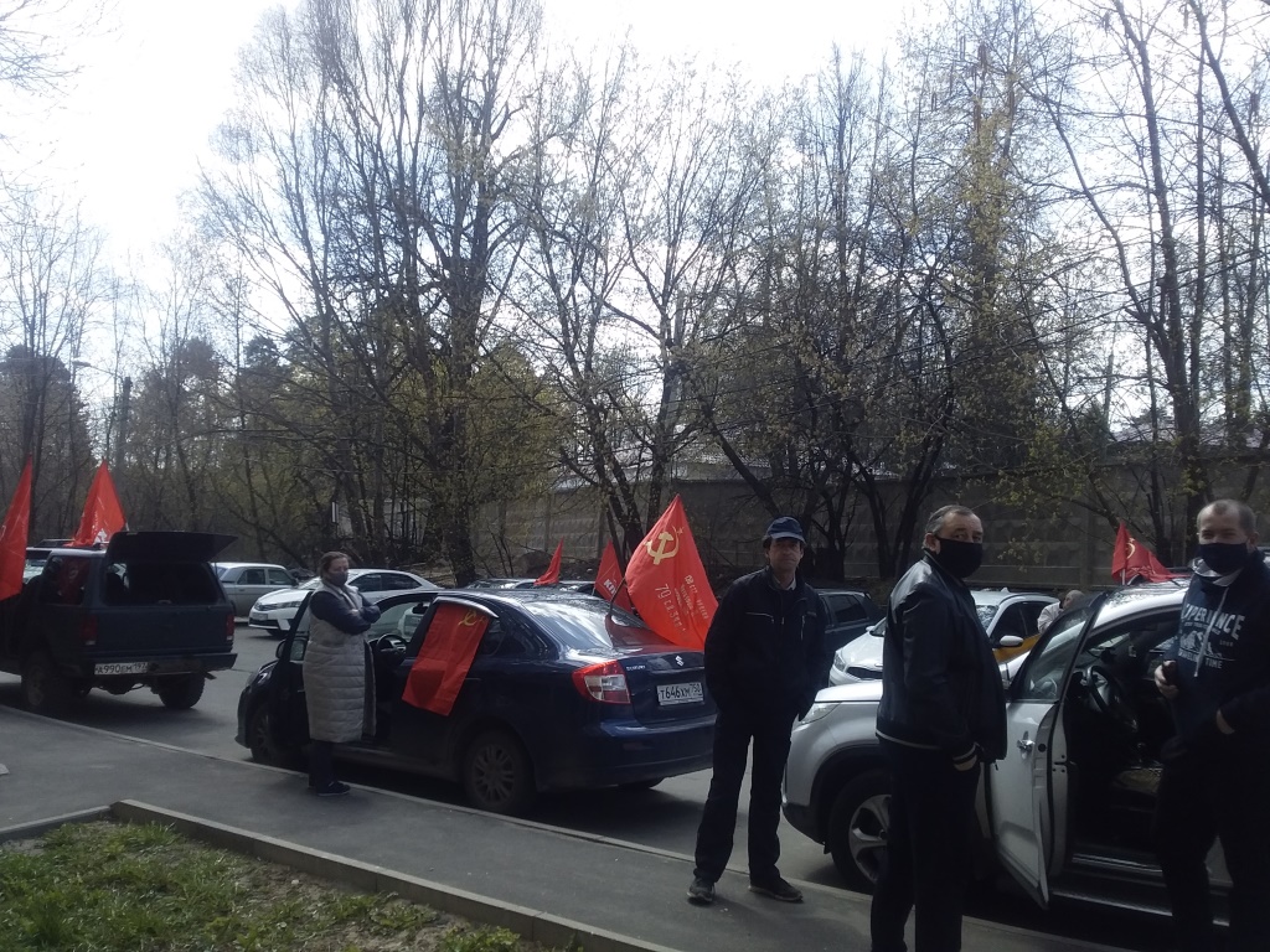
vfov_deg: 45.4
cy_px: 476
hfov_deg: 58.4
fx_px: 1137
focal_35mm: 31
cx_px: 635
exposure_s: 1/616
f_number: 2.2
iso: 40
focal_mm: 3.3
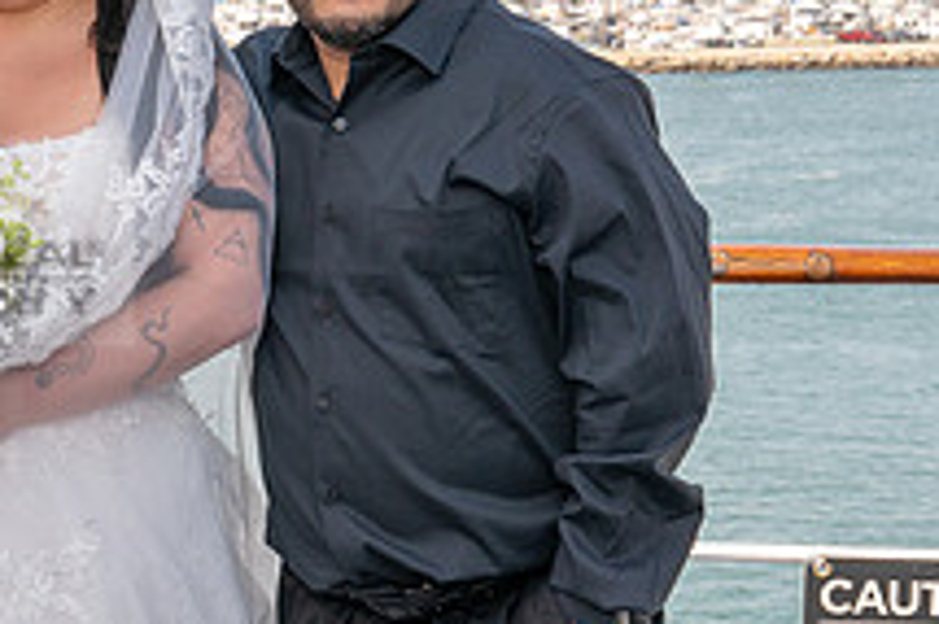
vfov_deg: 10.4
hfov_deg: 14.9
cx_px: -265
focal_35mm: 132
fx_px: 3440
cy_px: 243
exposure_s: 1/200
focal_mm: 47
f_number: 10
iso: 200
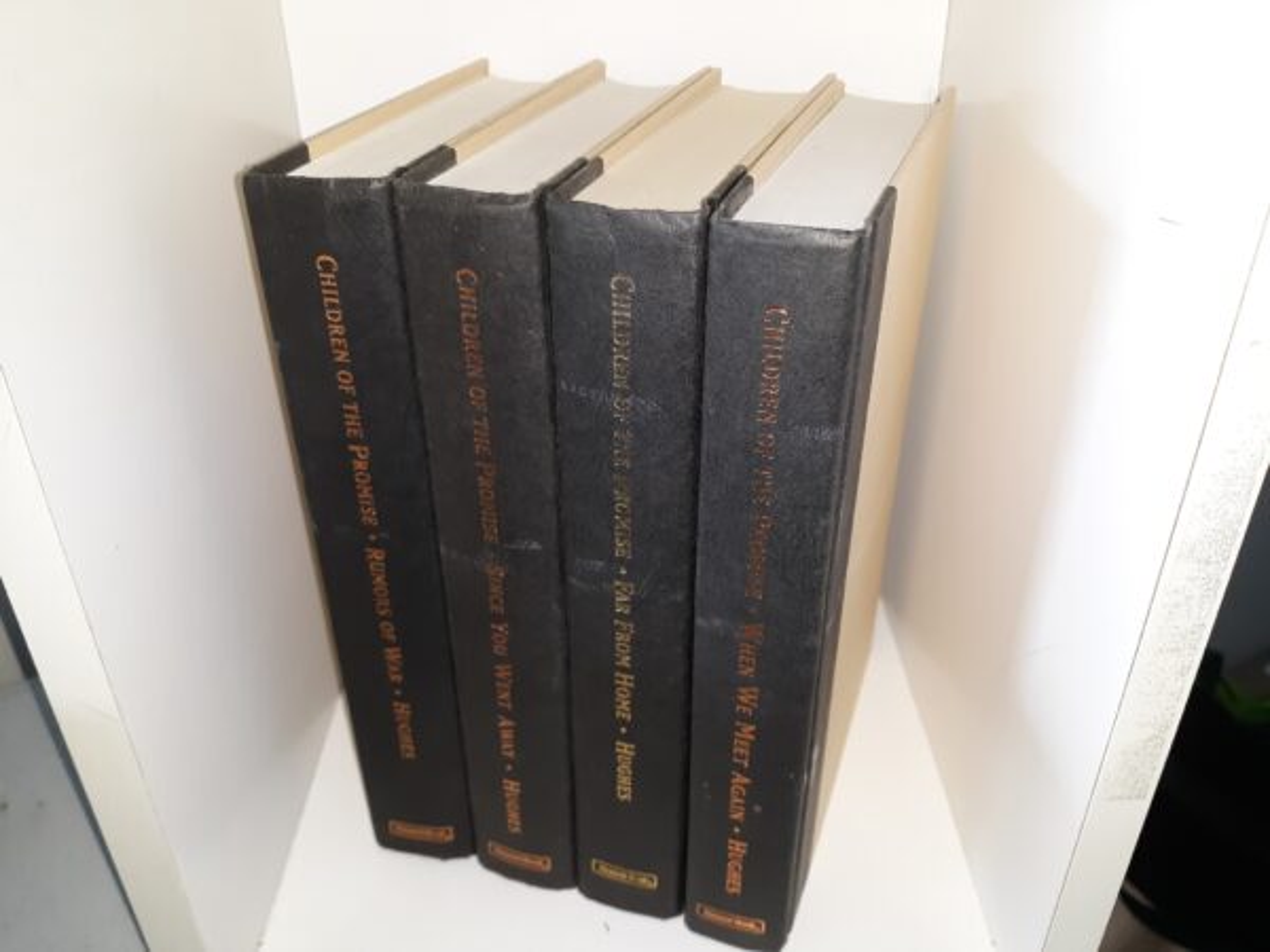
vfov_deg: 49.7
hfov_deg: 63.4
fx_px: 1027
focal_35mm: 28
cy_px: 476
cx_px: 635
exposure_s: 1/100
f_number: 1.7
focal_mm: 3.7
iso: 64
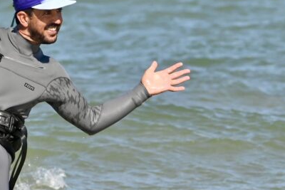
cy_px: 153
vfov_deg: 1.8
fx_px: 6082
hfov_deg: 2.7
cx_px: -4
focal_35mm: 768
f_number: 5.6
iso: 100
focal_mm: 200
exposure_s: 1/1000
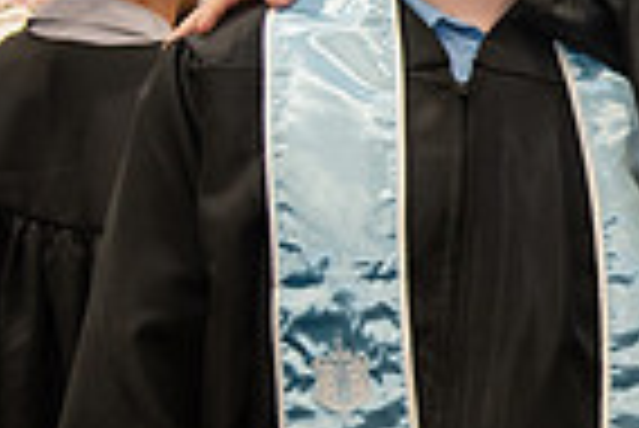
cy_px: 214
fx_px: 2754
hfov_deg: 12.2
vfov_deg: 8.9
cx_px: 1125
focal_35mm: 155
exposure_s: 1/160
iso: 2000
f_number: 3.2
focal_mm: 38
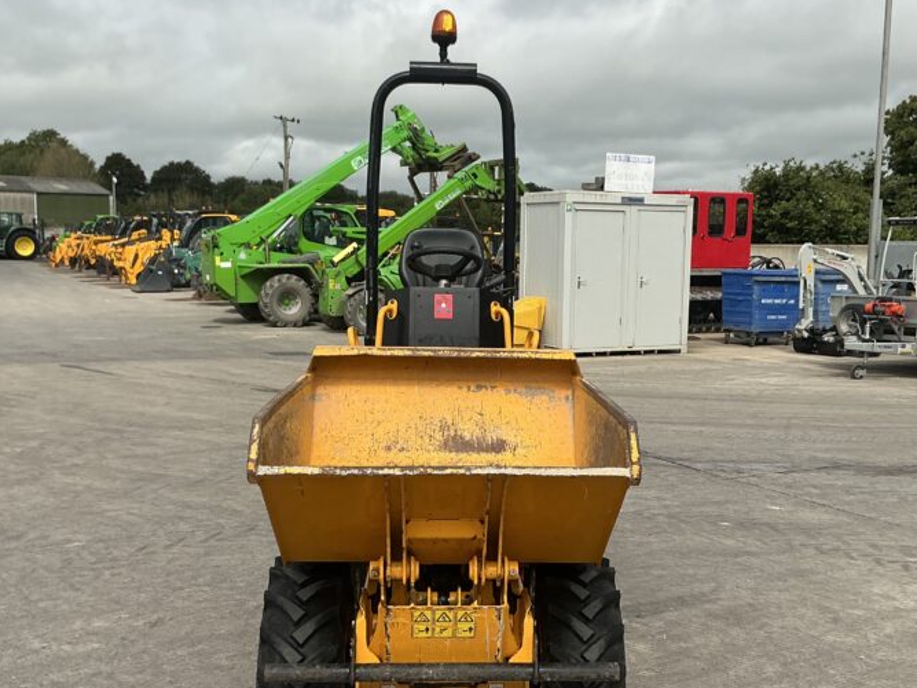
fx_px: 1139
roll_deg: -1.3
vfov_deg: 33.5
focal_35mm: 43
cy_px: 411
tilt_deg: -7.4
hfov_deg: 43.8
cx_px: 503
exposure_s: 1/2959
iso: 25
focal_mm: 3
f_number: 1.8
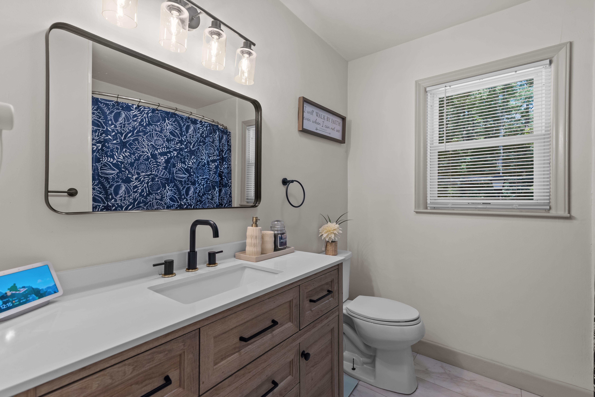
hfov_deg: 96.7
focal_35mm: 16
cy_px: 198
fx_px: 265
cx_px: 298
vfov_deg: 73.8
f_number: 7.1
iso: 320
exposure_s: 1/20
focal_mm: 16
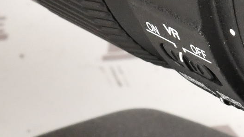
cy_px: -136
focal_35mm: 987
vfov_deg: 1.2
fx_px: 6386
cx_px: 107
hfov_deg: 2.2
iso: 1600
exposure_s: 1/125
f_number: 14
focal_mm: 120
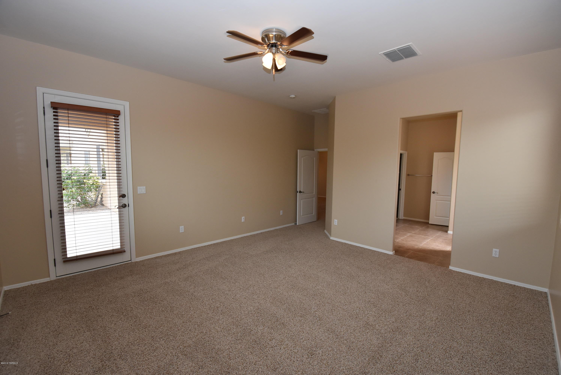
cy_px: 188
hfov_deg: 100.3
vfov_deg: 77.4
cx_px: 280
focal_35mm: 15
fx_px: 234
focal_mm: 10
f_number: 5.6
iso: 800
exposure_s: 1/125
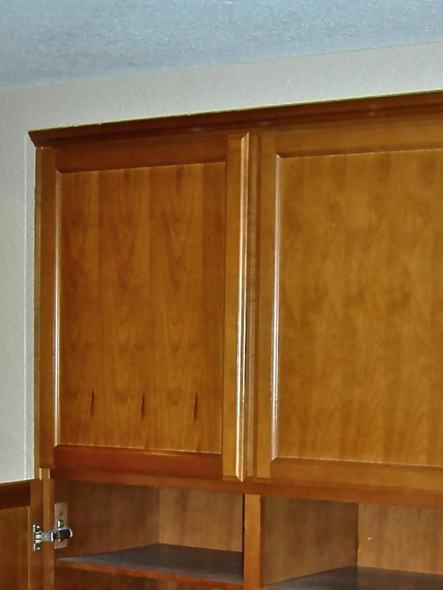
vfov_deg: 21.9
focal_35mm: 85
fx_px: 1451
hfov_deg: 17.3
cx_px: 278
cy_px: 626
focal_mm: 7.5
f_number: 2.7
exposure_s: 1/60.1
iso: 64
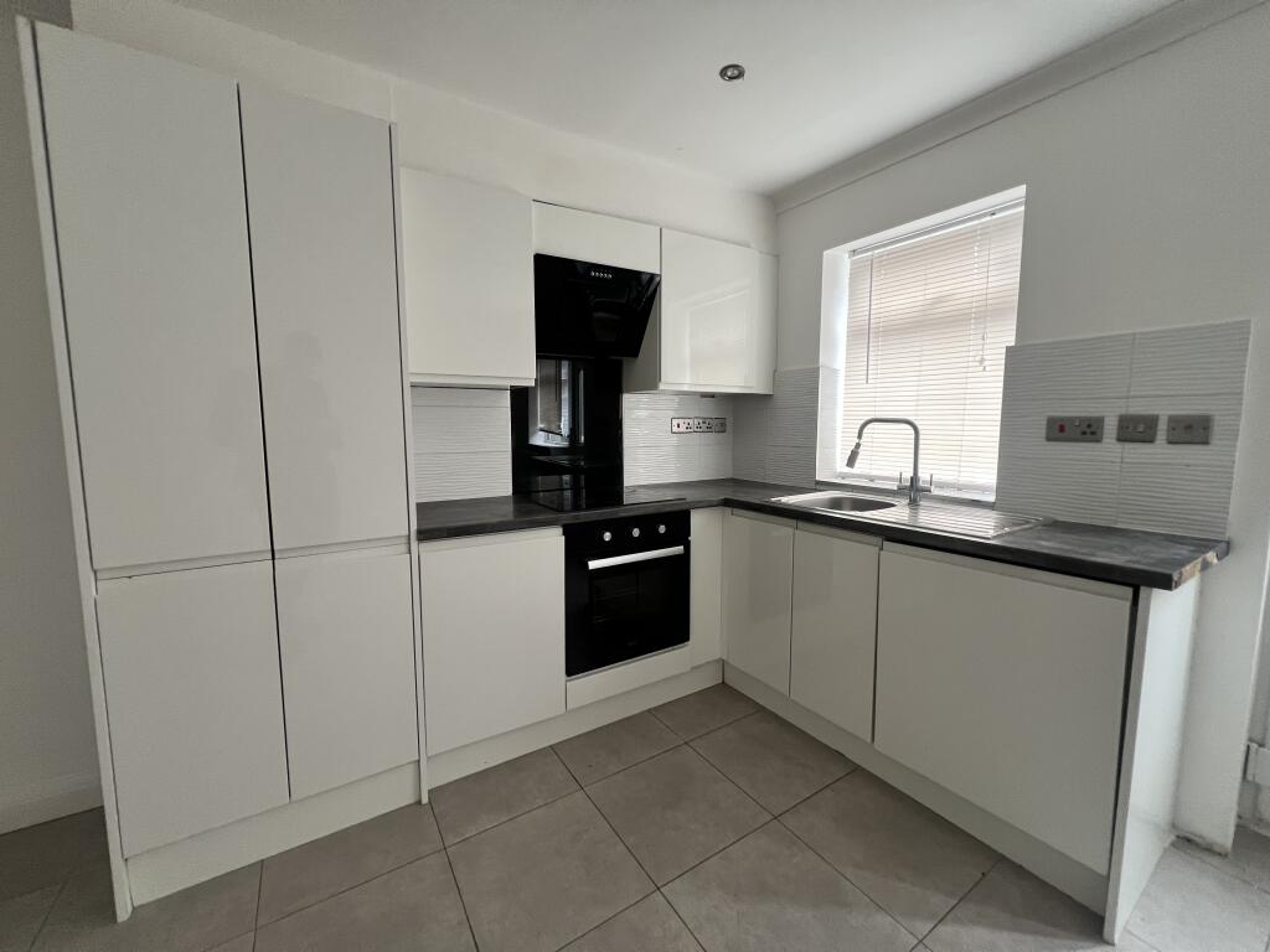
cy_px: 476
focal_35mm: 13
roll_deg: +0.9
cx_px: 635
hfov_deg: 106.2
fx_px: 477
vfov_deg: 89.9
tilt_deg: -6.1
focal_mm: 1.57
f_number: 1.8
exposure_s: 1/99
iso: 200
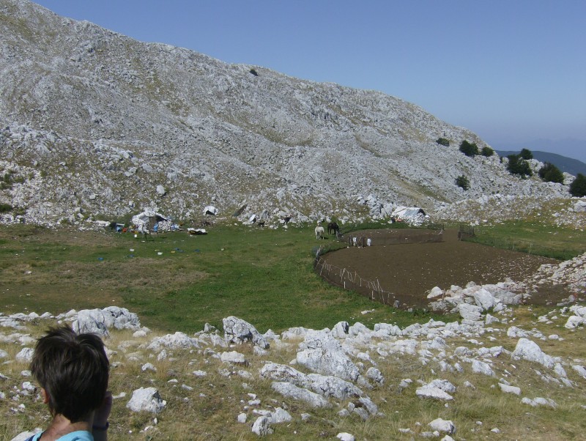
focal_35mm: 36
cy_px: 220
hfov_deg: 51.3
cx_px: 293
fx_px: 610
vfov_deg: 39.7
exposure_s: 1/1460
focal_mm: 6
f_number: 4.7
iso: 100
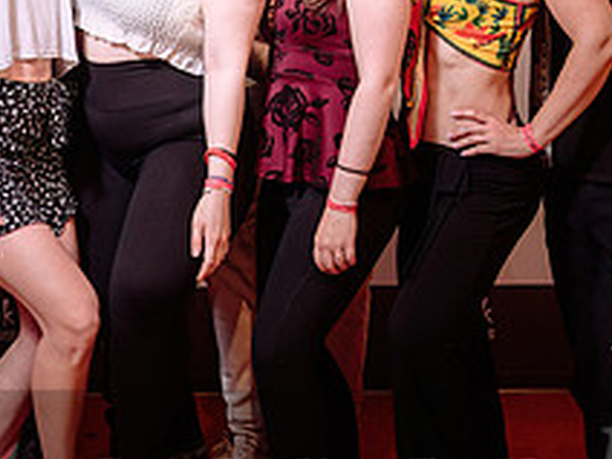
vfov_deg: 16.0
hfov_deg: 21.2
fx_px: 1627
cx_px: 173
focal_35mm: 92
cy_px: 91
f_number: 5
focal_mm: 35
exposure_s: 1/100
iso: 500
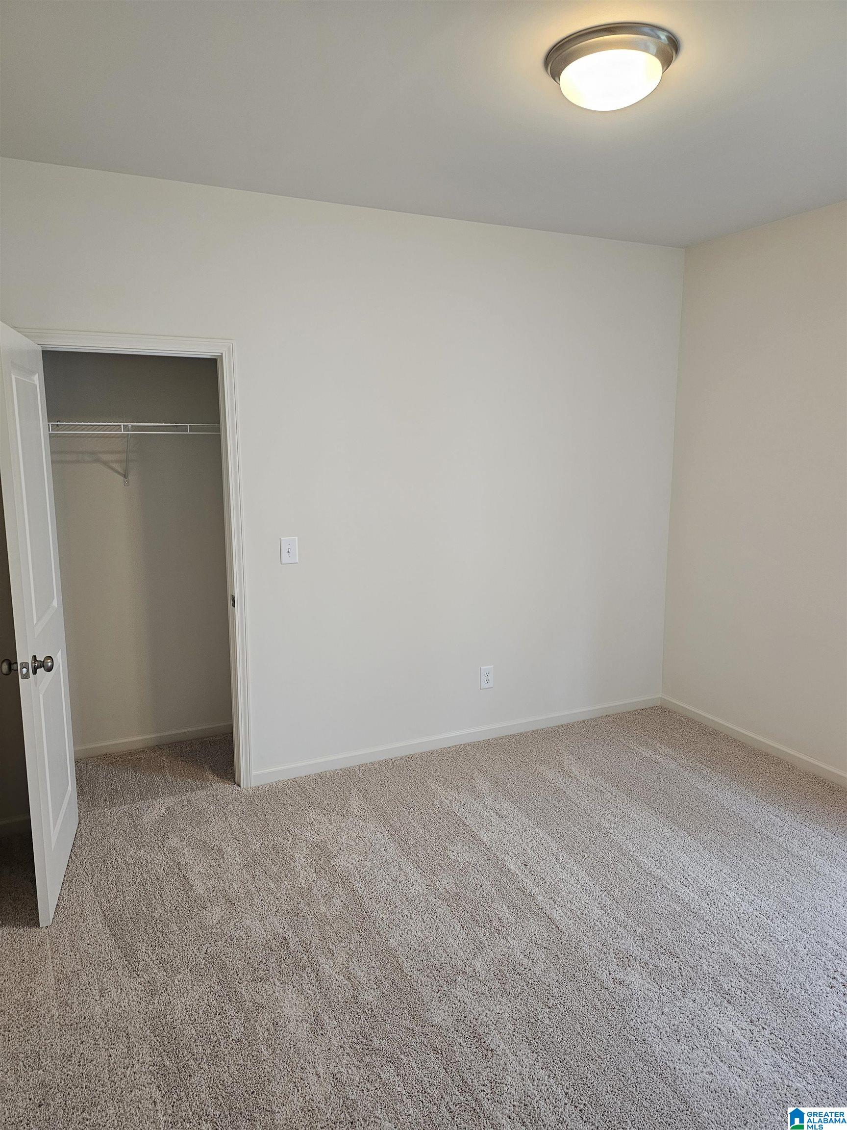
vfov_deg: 73.9
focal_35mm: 23
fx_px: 750
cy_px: 565
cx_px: 424
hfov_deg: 58.9
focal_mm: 6.3
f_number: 1.7
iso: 320
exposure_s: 1/120
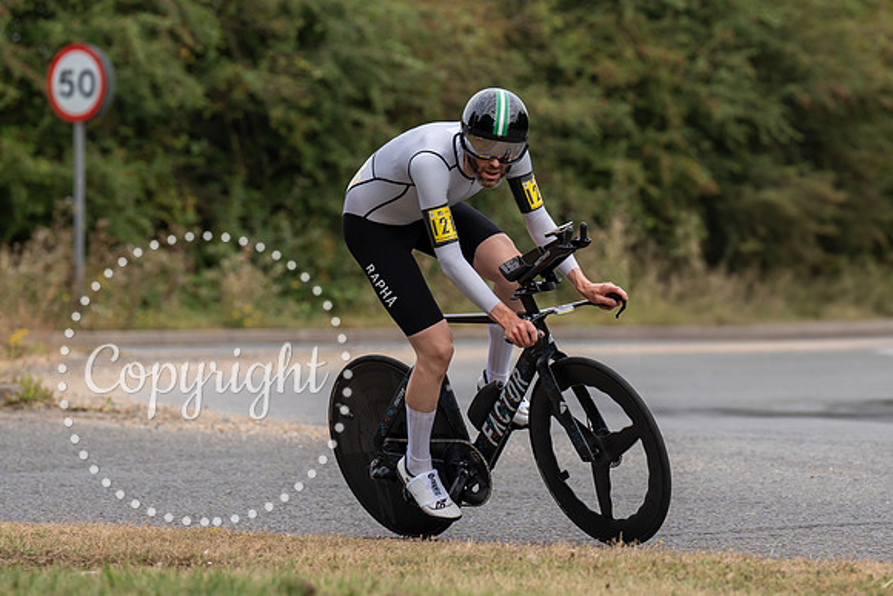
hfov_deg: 8.0
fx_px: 6393
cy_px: 260
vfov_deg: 5.3
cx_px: 504
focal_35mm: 258
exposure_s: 1/1000
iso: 320
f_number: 4
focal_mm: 182
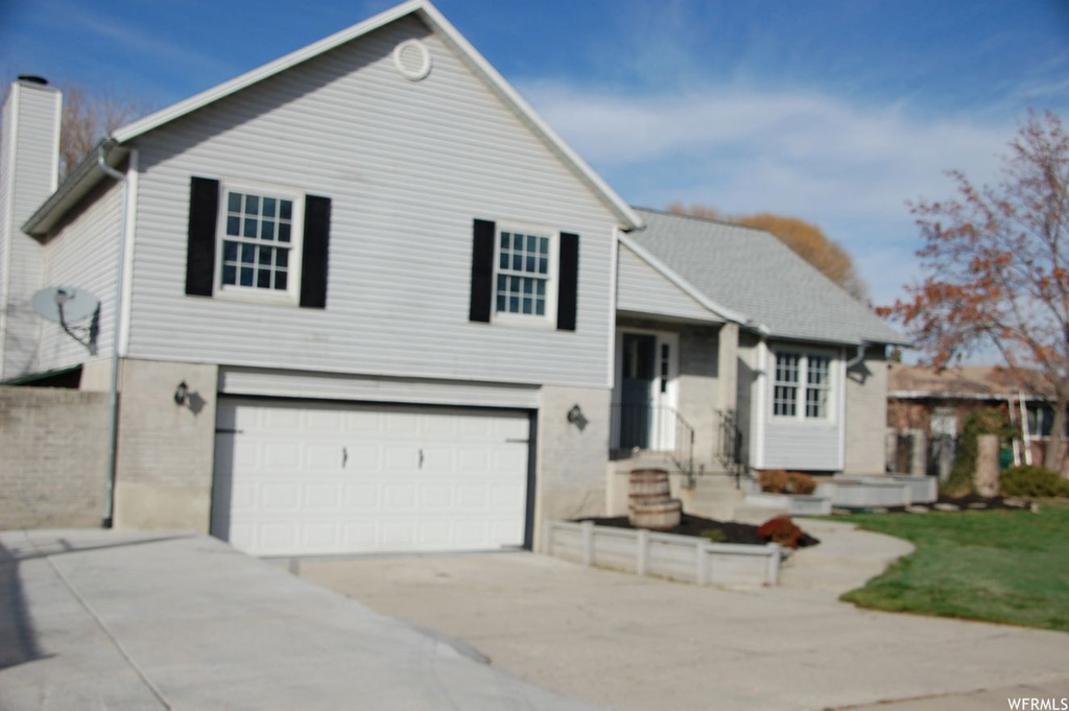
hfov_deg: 51.3
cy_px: 356
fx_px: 1113
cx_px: 534
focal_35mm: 38
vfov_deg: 35.4
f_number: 5.6
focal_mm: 25
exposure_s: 1/1600
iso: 200
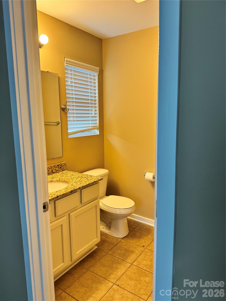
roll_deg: +1.5
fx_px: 209
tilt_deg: -10.2
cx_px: 113
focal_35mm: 24
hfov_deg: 56.8
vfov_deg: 71.6
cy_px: 150
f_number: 1.78
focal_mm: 6.76
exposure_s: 1/60
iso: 100
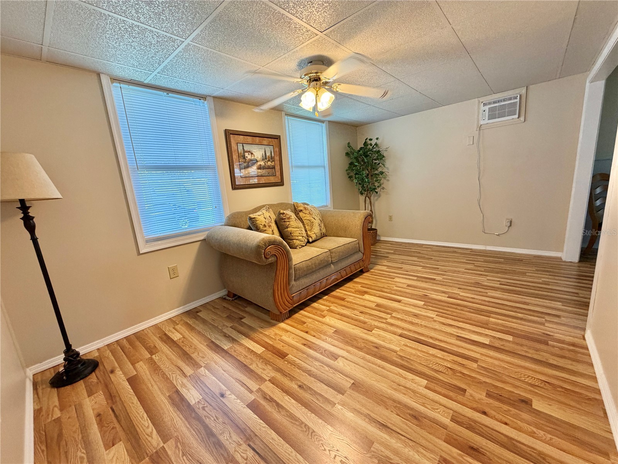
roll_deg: +4.0
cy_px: 232
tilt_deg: -11.4
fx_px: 250
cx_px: 309
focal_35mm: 14
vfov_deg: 85.7
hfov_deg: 102.1
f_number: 2.2
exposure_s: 1/120
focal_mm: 2.22
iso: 250
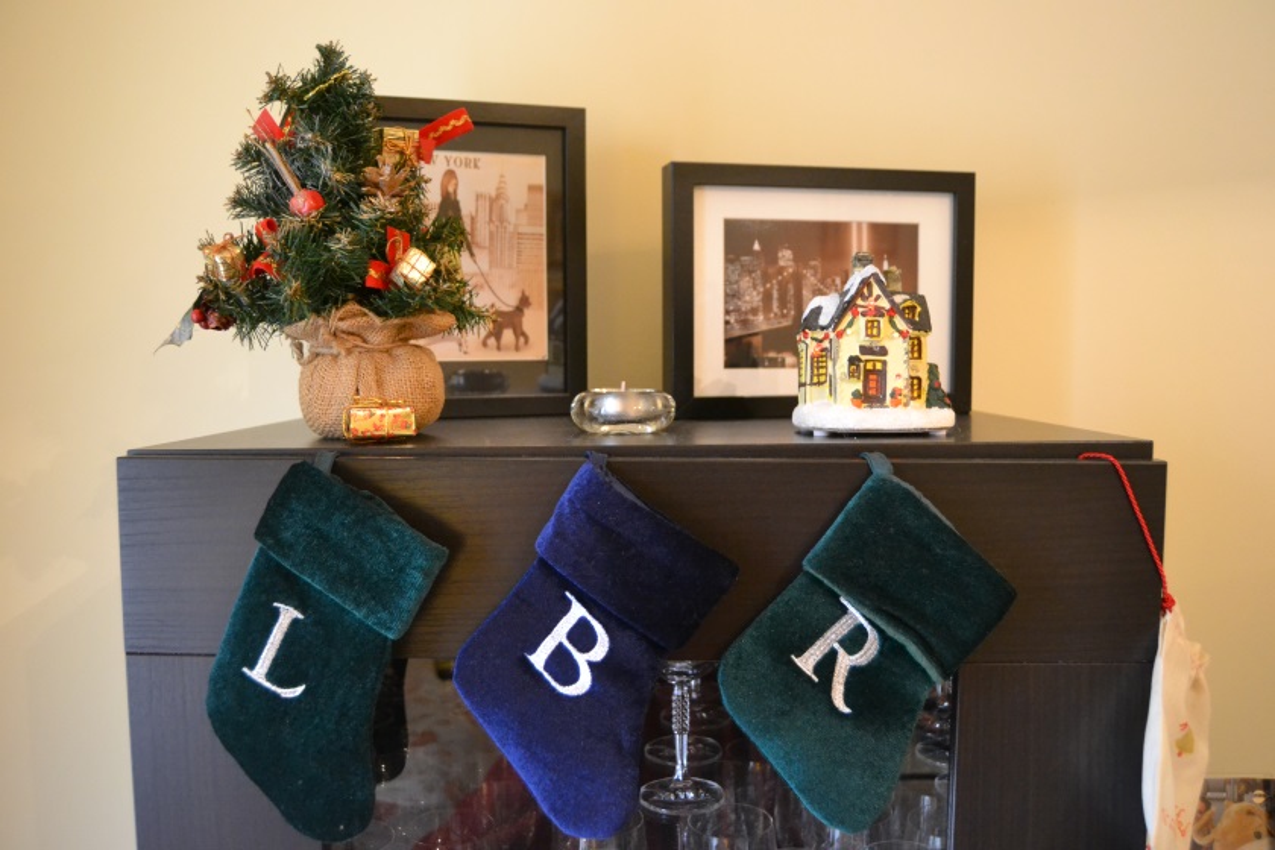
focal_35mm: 30
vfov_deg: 43.6
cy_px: 425
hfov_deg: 61.9
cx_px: 638
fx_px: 1062
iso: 2800
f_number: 3.5
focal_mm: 20
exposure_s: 1/60
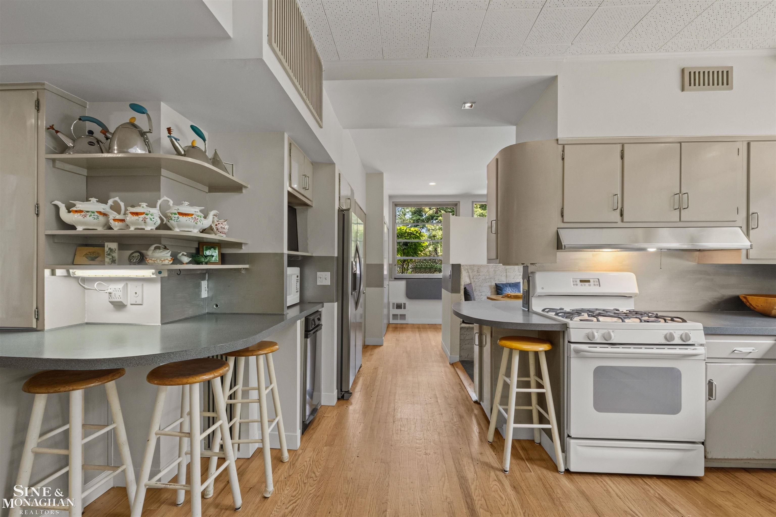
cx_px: 388
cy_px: 258
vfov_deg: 77.3
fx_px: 323
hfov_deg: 100.4
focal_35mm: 15
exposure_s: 1/8
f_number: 7.1
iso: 800
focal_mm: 10
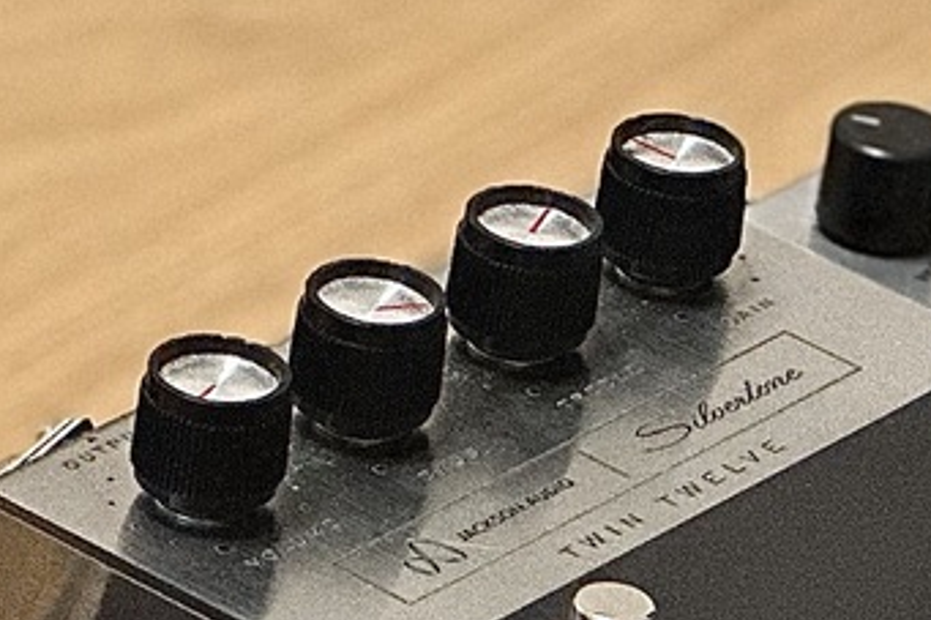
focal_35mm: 376
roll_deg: -4.1
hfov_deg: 5.5
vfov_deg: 3.6
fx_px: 9719
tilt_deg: -29.8
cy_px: 1368
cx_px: 797
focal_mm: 9
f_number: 2.8
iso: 250
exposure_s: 1/33
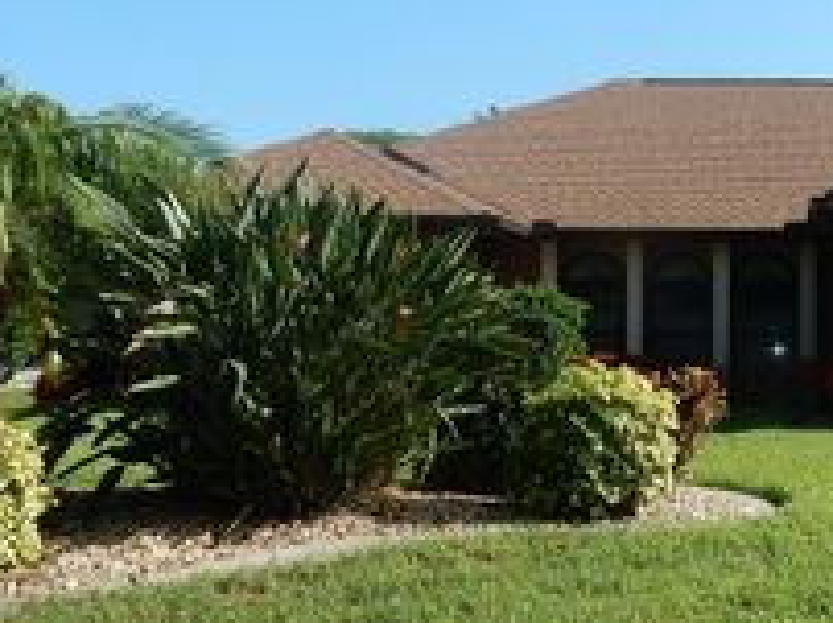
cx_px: 767
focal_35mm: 62
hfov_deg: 29.8
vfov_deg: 23.6
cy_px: 336
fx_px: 1490
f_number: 3.7
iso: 125
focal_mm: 4.5
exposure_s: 1/1000
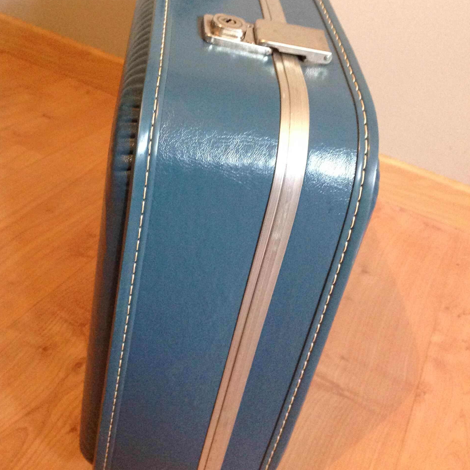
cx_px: 233
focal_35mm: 42
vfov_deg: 39.8
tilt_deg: -28.6
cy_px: 178
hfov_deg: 40.0
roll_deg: -11.4
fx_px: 645
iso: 400
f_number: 2.4
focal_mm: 4.28
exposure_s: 1/15
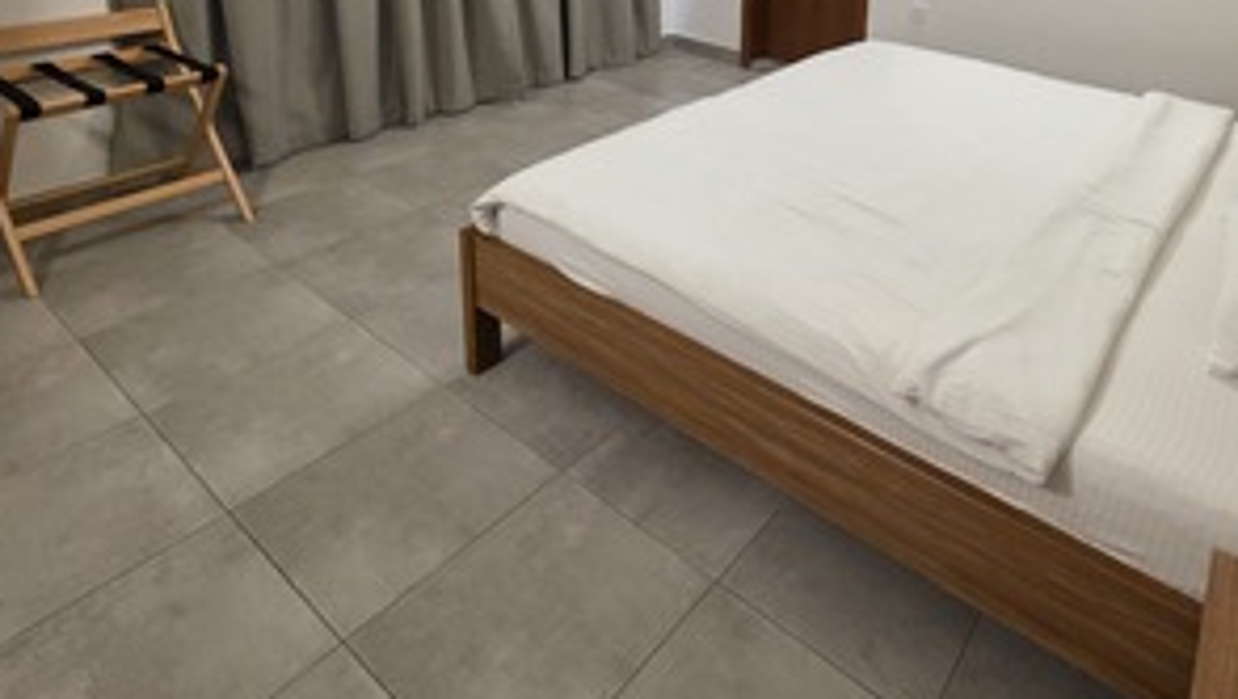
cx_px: 865
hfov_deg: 77.4
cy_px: 19
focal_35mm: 22
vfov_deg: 44.8
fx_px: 723
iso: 1000
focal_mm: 2.2
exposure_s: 1/50
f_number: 1.9
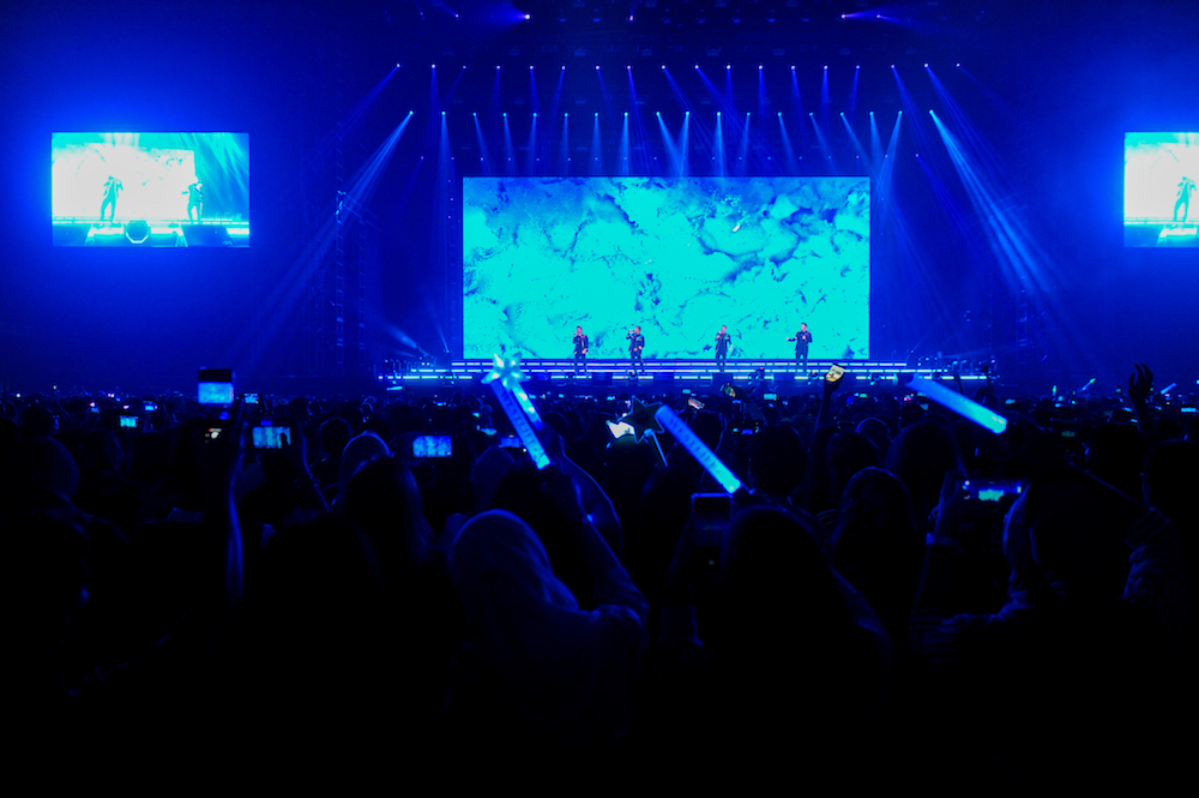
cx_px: 600
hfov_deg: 63.7
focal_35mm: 29
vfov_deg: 44.9
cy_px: 399
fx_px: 965
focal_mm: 29
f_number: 3.2
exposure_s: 1/160
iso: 3200
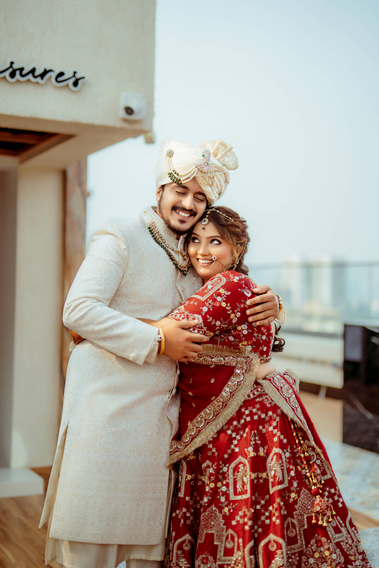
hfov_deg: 27.0
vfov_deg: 39.6
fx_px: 789
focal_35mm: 50
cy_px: 284
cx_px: 190
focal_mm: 50
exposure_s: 1/1250
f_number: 1.4
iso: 50
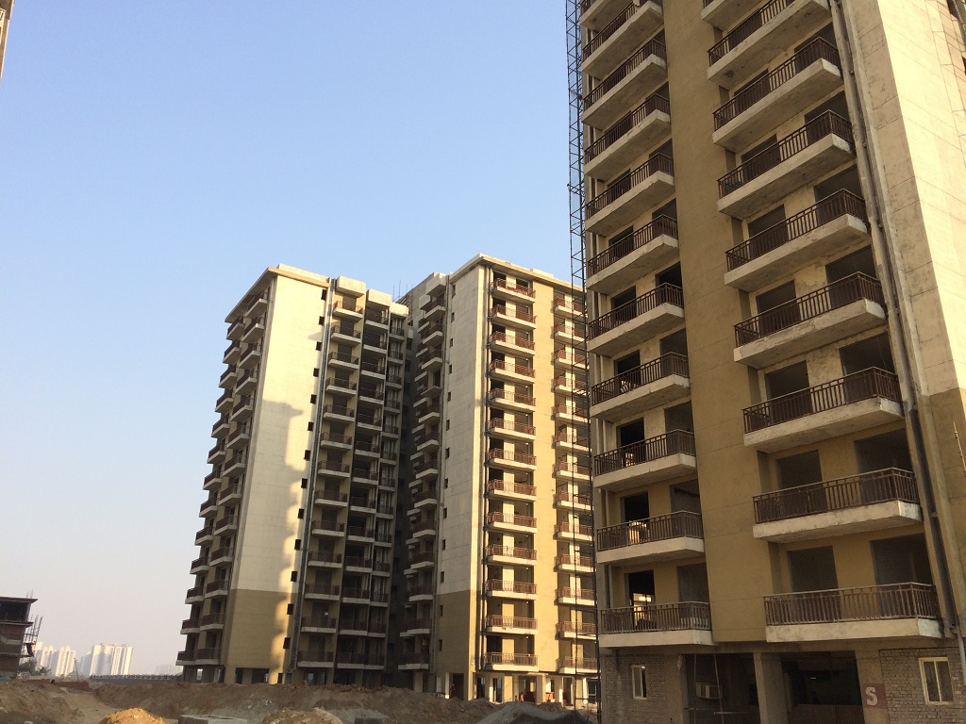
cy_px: 362
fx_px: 809
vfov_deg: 48.2
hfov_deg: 61.7
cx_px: 483
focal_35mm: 29
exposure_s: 1/774
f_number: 2.2
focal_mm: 4.15
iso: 32
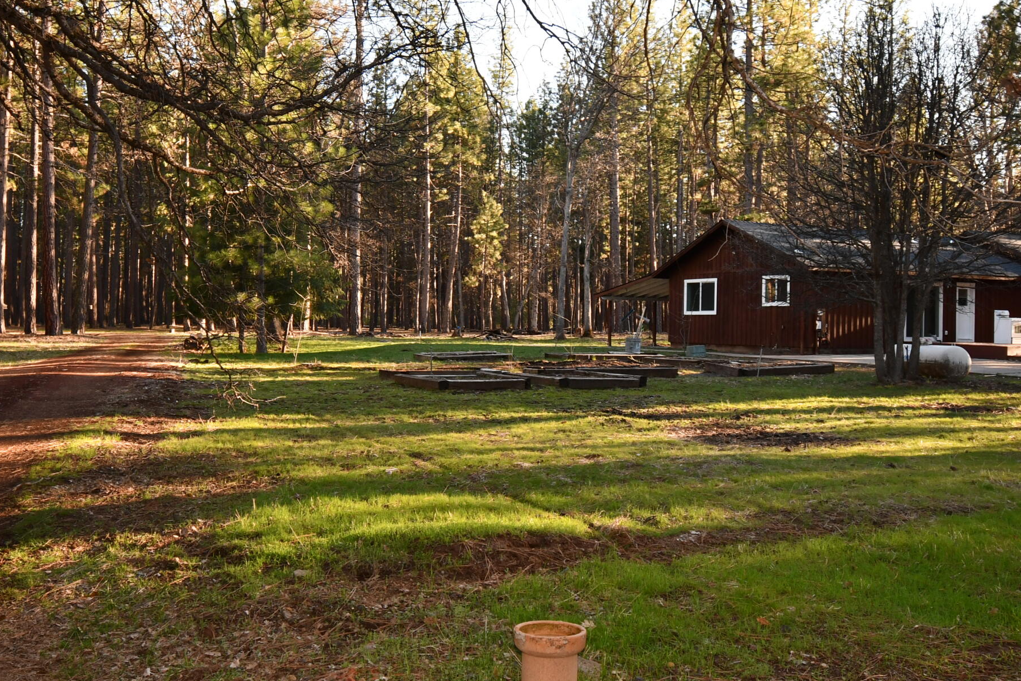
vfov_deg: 37.8
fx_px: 993
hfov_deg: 54.4
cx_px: 501
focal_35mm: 35
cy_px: 316
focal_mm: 14
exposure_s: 1/100
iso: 200
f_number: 5
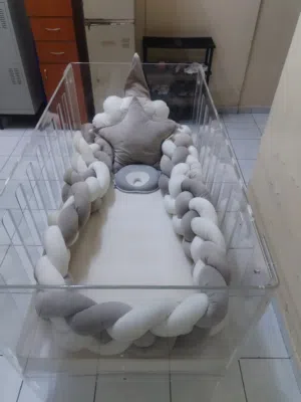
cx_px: 150
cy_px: 201
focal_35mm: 29
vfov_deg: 61.7
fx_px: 336
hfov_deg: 48.2
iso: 564
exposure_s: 1/33.3
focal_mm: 4.75
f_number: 1.8
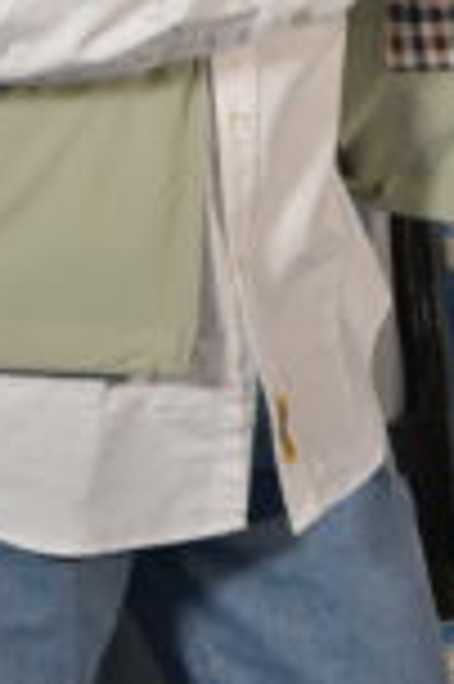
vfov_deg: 9.2
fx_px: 4209
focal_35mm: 222
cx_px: 180
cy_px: -108
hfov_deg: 6.2
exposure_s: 1/100
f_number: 5
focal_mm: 50
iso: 1600
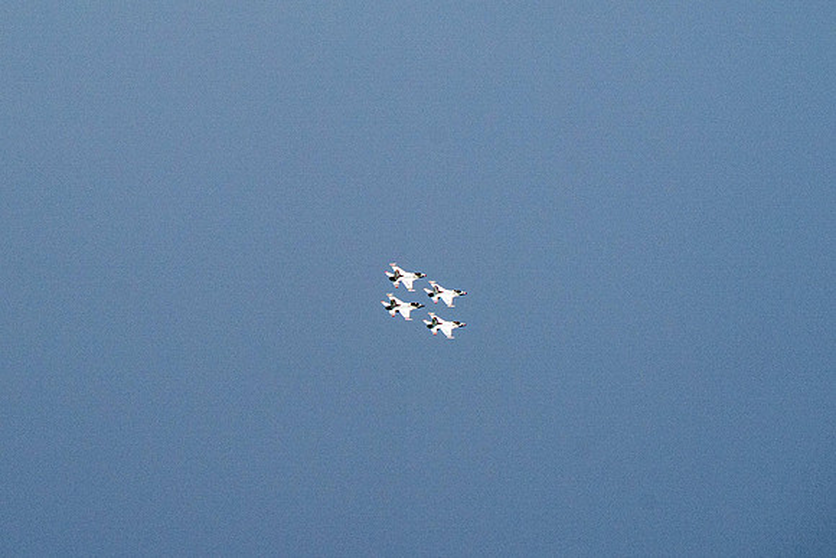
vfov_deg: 1.6
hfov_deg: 2.4
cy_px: 208
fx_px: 20174
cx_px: 407
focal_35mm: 869
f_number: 10
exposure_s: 1/1600
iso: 800
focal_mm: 400
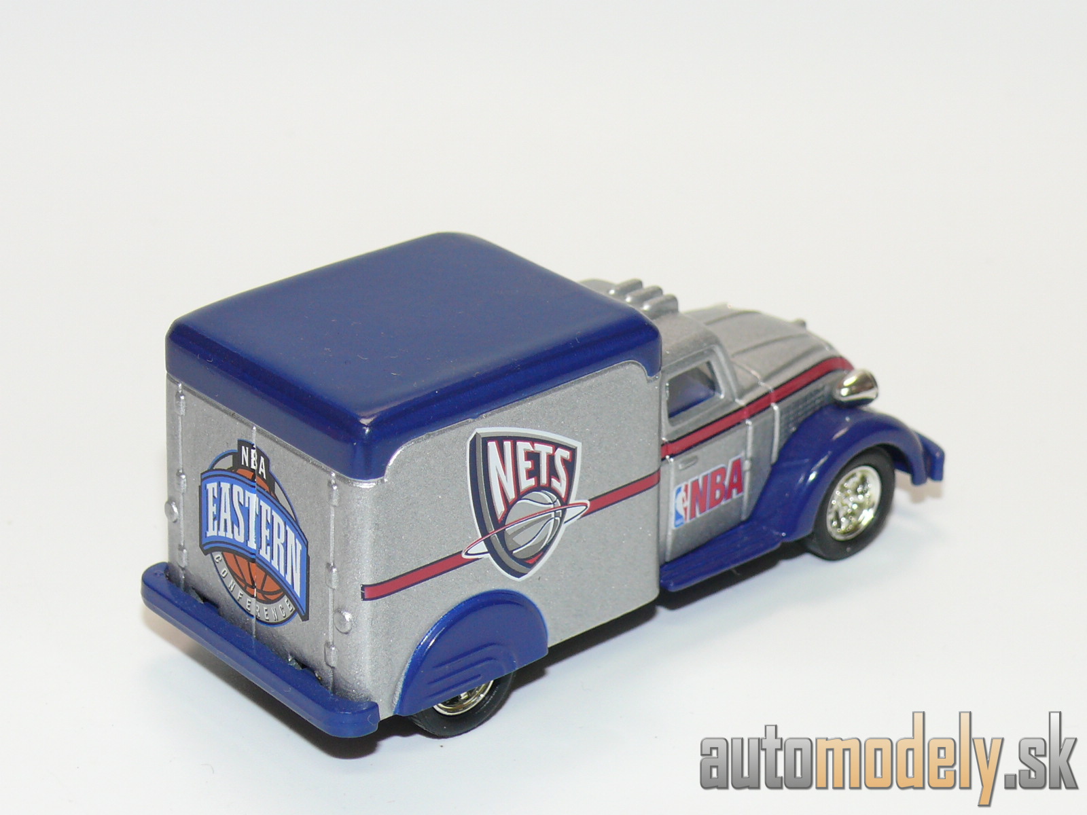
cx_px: 544
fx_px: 2920
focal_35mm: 93
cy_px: 408
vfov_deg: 15.9
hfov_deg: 21.1
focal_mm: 12.7
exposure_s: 1/30
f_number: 4
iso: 100
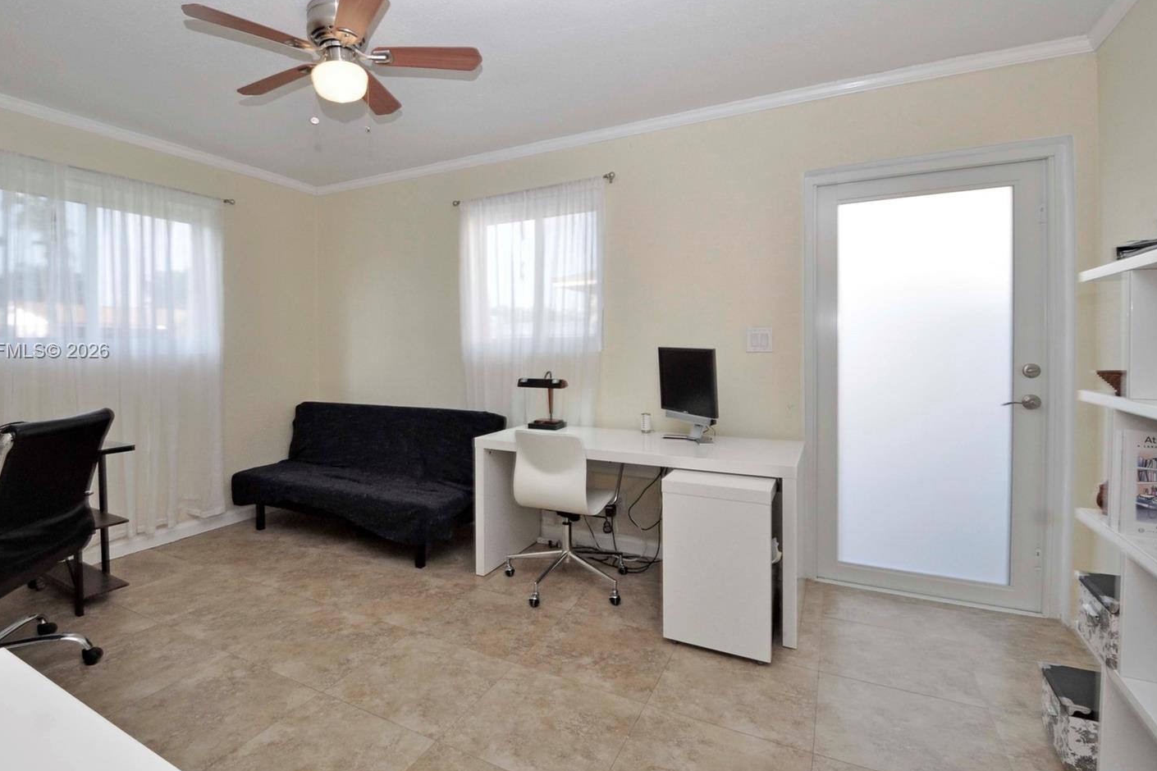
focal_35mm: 17
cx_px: 510
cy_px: 352
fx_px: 546
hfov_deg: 92.8
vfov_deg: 70.3
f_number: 18
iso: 400
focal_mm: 10
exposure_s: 1/13
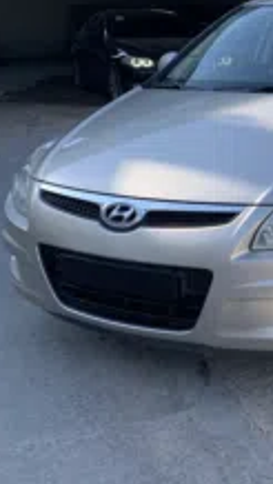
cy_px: 155
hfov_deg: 21.5
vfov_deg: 39.3
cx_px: 324
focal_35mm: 52
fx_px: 668
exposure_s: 1/894
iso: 25
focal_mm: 4.25
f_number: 1.8
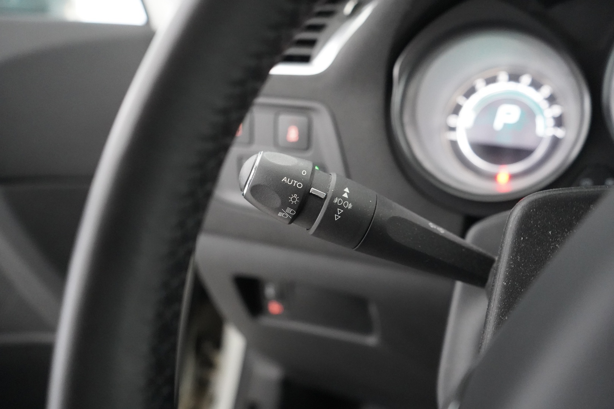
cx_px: 307
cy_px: 204
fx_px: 478
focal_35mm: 28
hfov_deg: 65.5
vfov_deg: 46.4
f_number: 3.5
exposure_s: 1/60
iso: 12800
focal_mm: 28
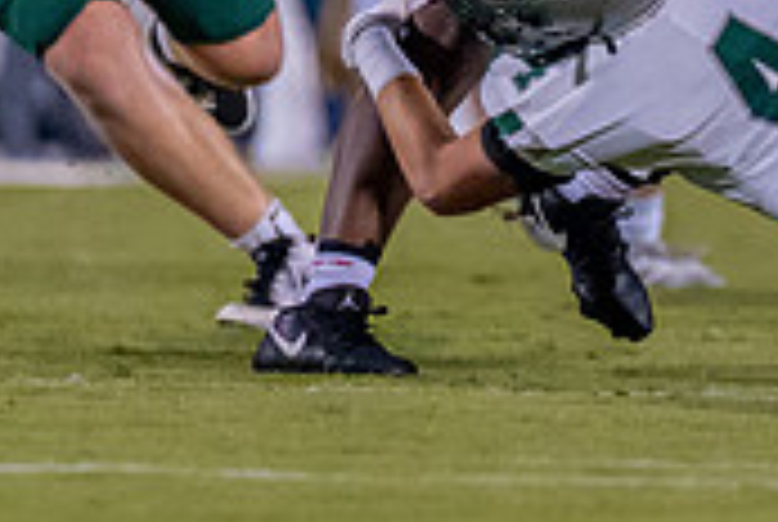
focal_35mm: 1325
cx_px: 651
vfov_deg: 1.0
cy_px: -130
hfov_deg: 1.6
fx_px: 28684
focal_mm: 200
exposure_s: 1/1600
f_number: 2.8
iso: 2000
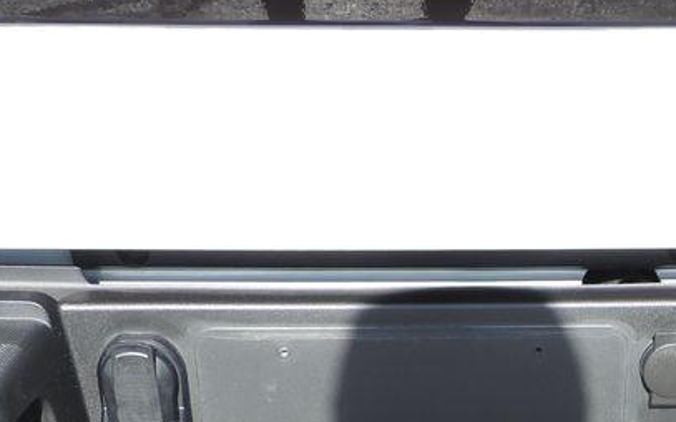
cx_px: 523
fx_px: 1473
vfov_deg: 15.3
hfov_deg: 25.5
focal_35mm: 80
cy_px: 591
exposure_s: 1/320
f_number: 3
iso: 80
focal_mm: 4.3
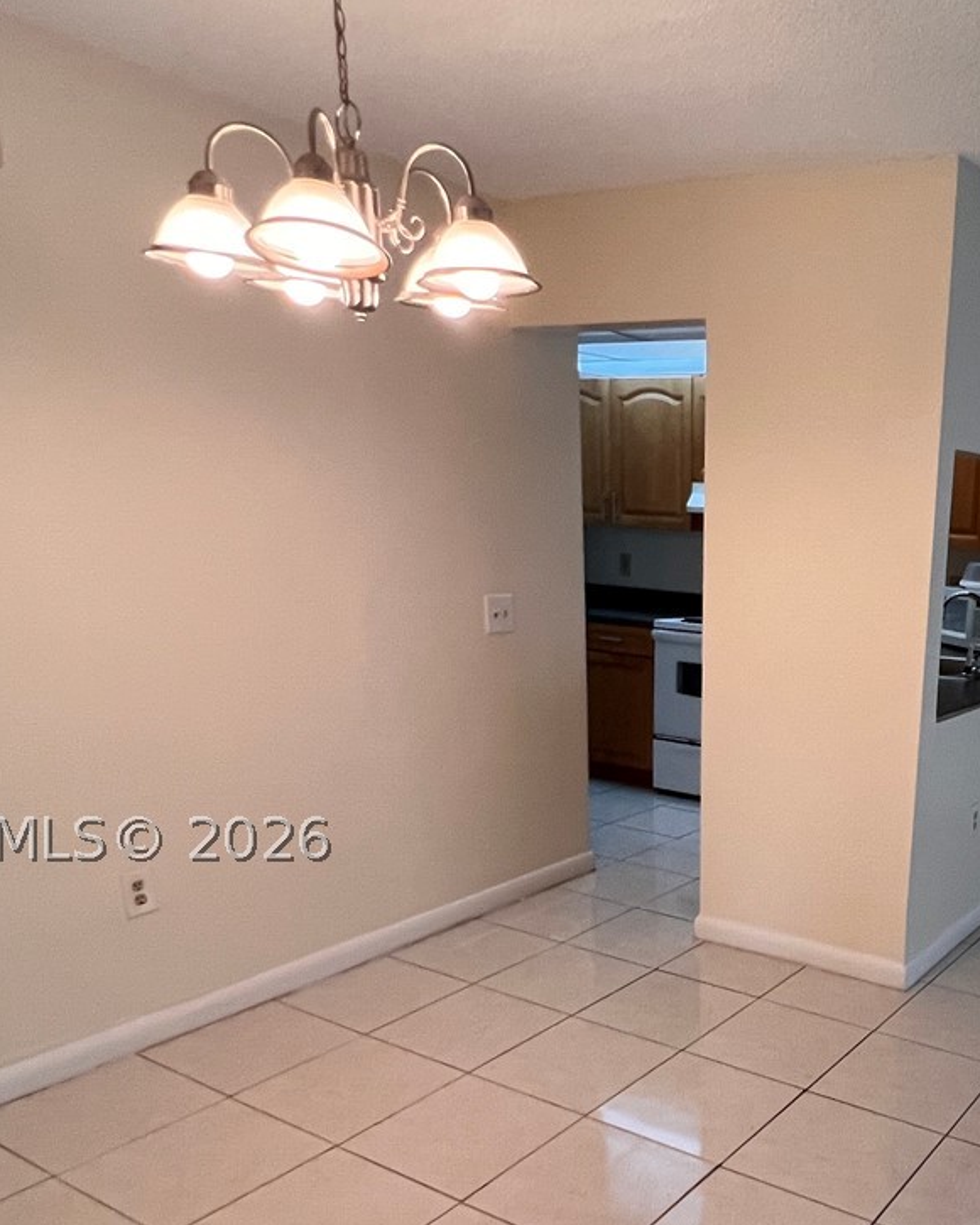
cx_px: 848
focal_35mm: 28
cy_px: 838
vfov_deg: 60.4
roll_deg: -3.2
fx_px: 1015
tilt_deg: -16.7
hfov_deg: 47.3
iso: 200
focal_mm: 1.57
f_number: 1.8
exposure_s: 1/120
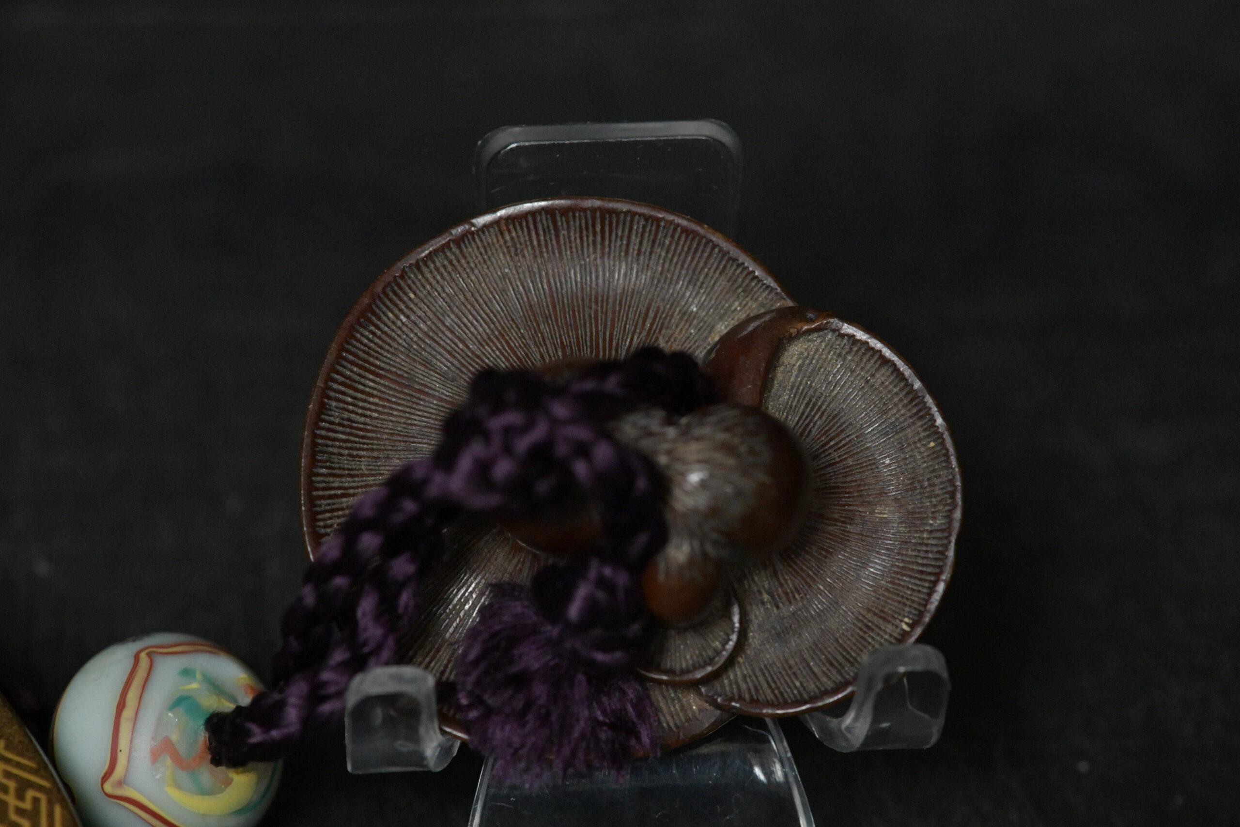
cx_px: 620
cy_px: 414
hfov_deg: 19.5
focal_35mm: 105
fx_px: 3617
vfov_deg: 13.0
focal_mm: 105
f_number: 10
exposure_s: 1/125
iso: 8000
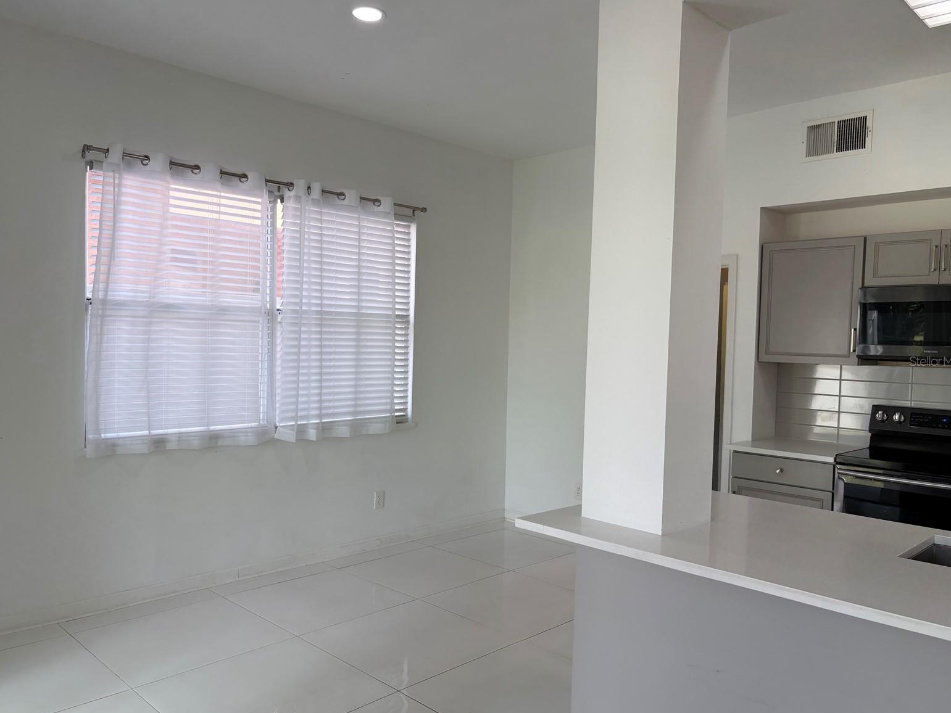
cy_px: 361
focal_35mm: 27
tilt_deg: -1.9
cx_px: 474
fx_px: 742
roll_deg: -0.6
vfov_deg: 51.4
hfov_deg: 65.3
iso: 40
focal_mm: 5.96
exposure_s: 1/210
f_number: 1.6
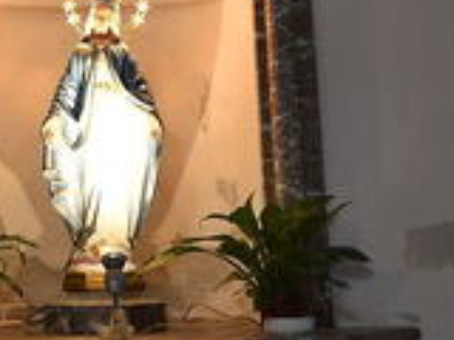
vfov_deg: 20.1
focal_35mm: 72
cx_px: 91
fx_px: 944
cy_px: 50
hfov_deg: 26.5
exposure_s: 1/60
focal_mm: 20
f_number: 3.5
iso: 800
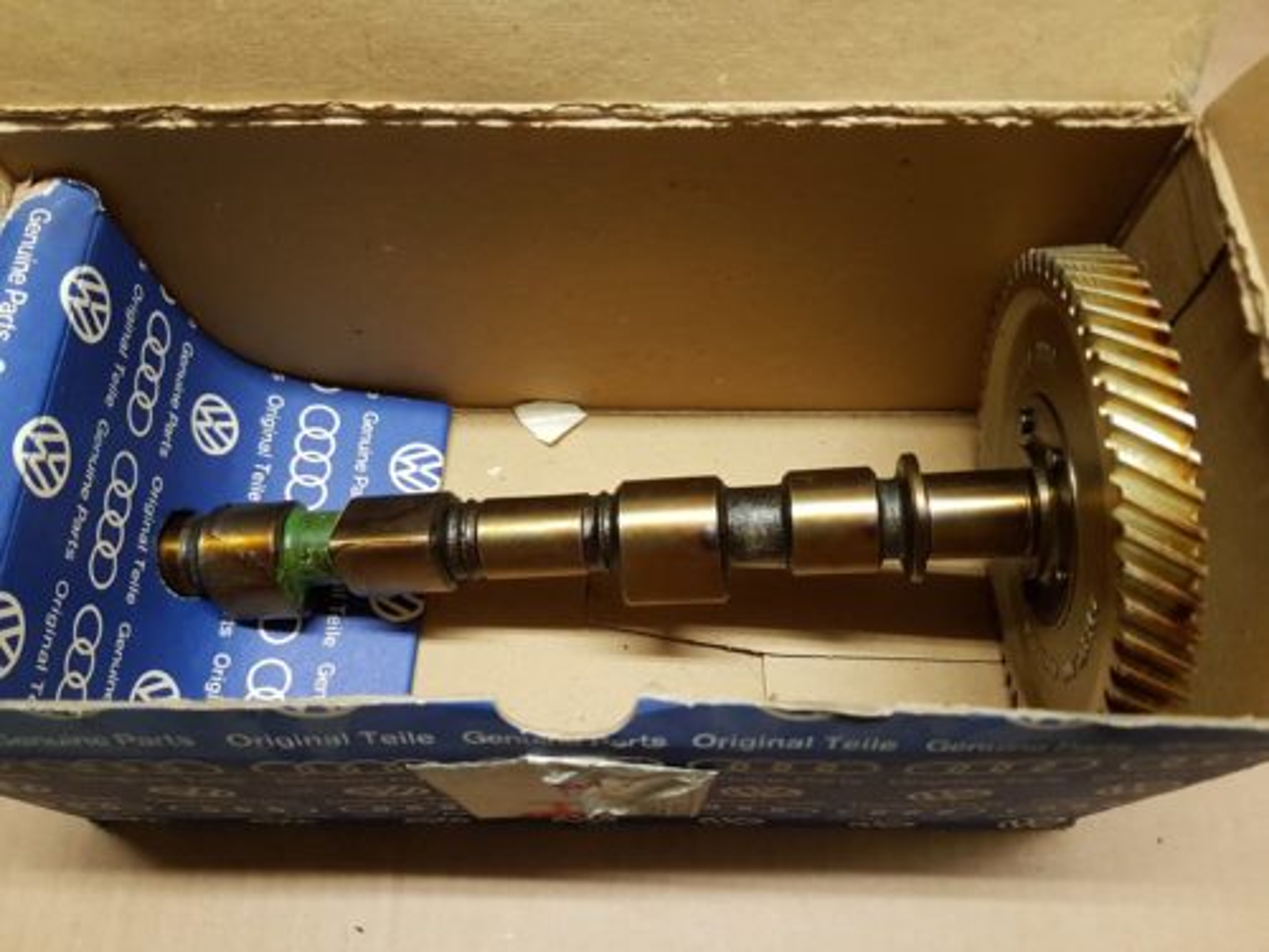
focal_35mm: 26
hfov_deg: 67.3
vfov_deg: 53.1
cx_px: 634
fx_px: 953
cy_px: 476
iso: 200
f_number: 1.7
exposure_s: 1/25
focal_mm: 4.2
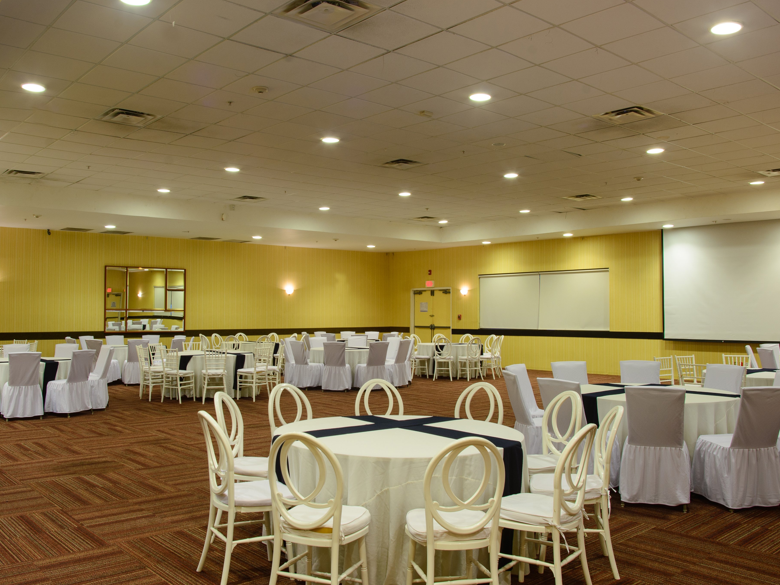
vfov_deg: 44.2
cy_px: 299
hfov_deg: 56.7
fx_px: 721
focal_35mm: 32
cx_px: 350
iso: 100
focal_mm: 20
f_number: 11
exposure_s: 1.6
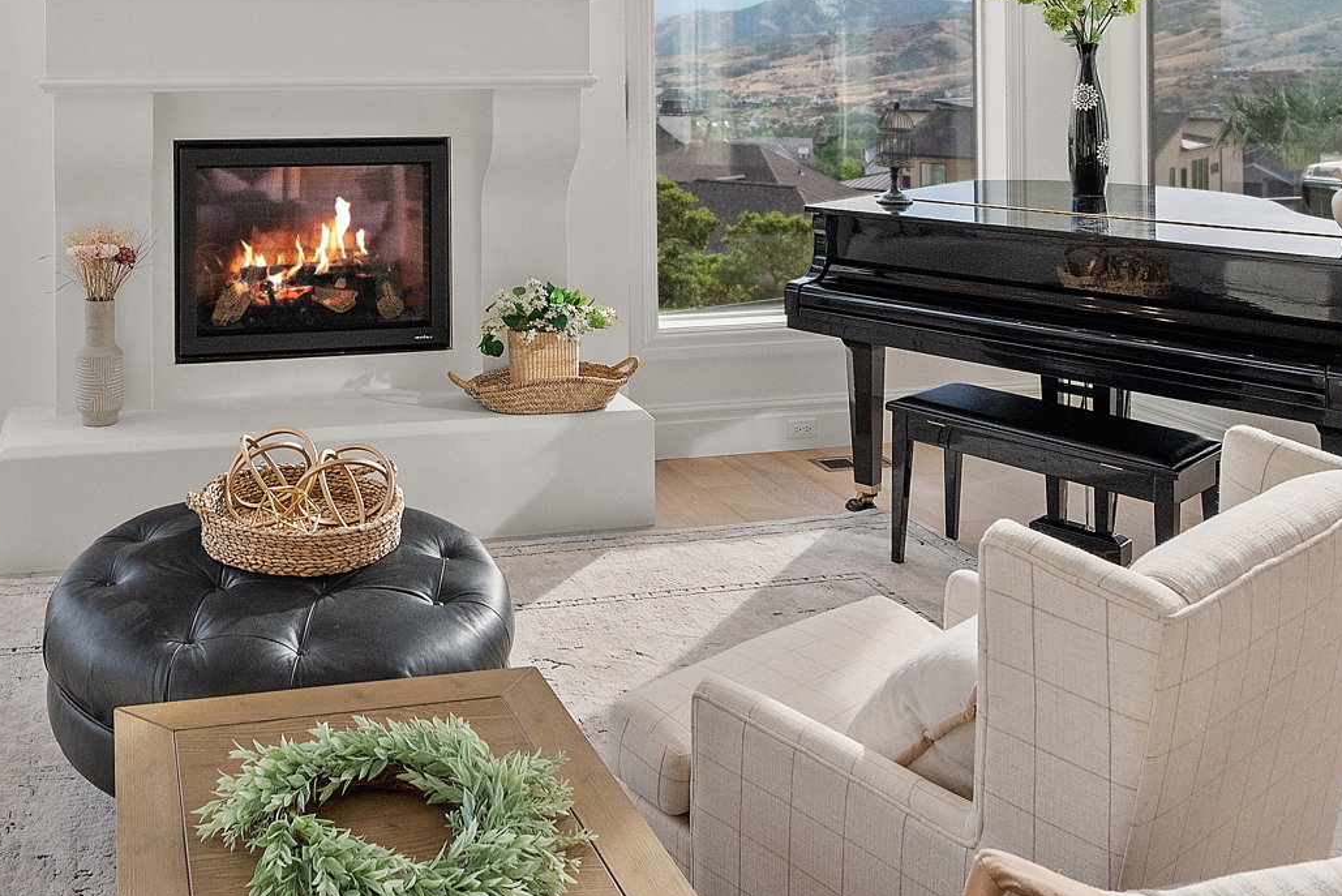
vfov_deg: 35.8
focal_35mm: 34
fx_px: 1268
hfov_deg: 53.3
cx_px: 336
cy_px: 37
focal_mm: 14
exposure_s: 1/100
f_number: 8
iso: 500
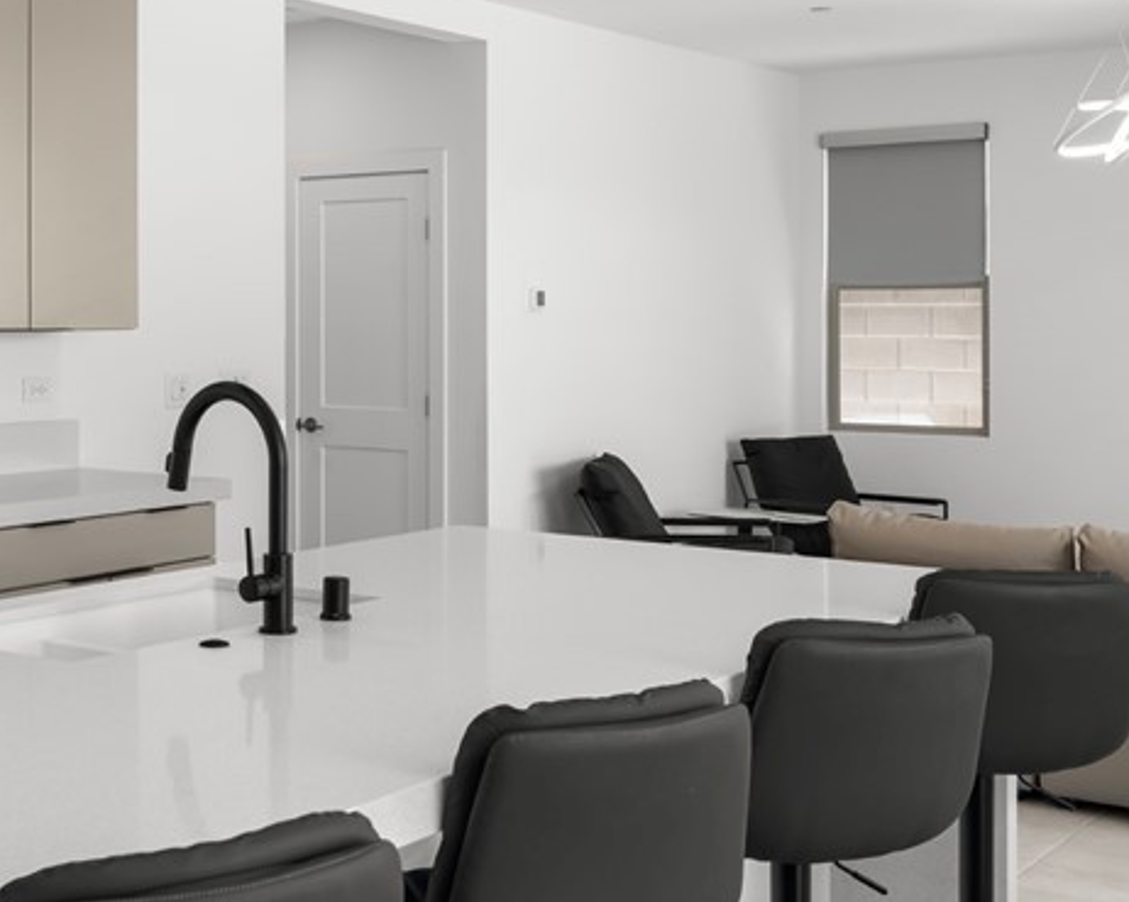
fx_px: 1770
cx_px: 230
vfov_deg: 28.4
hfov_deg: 34.3
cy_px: 323
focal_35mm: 53
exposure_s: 1/3
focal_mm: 24
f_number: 8
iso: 400
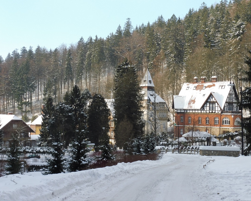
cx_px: 133
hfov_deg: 31.0
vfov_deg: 25.0
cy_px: 100
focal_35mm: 61
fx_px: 453
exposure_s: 1/200
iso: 100
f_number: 6.3
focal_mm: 10.3
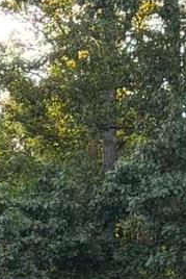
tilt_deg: +3.7
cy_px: 369
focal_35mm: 268
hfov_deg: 4.8
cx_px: -444
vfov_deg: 7.6
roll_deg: +0.4
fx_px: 2074
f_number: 1.78
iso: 125
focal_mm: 6.76
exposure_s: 1/220
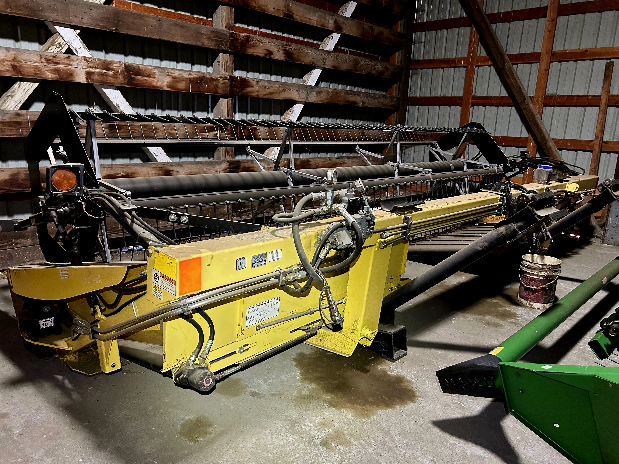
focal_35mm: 26
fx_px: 465
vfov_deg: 53.1
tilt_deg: -12.0
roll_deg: -1.4
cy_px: 232
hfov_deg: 67.3
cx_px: 310
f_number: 1.5
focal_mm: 5.7
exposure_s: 1/60.2
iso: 320
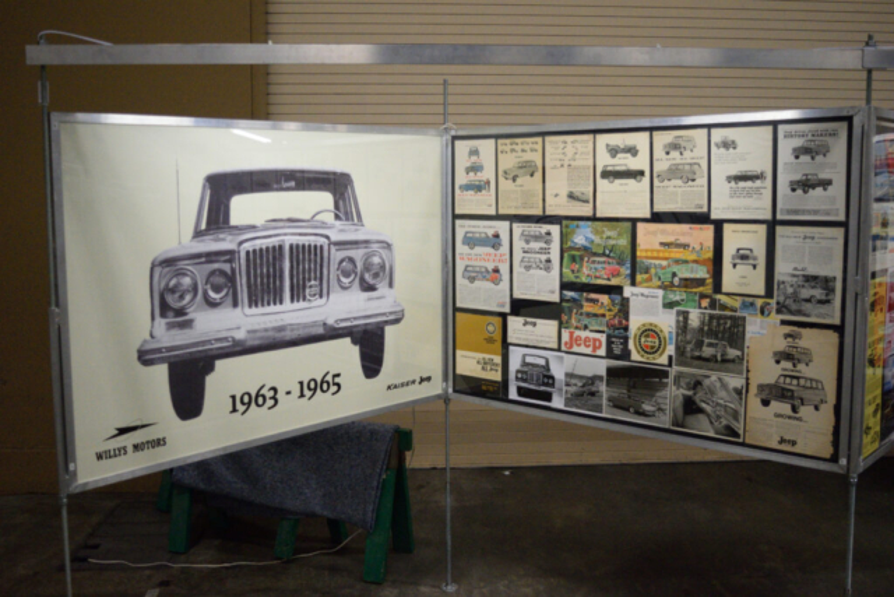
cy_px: 298
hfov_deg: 51.3
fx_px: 931
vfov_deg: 35.5
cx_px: 447
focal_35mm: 38
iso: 2500
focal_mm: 25
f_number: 4
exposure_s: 1/500
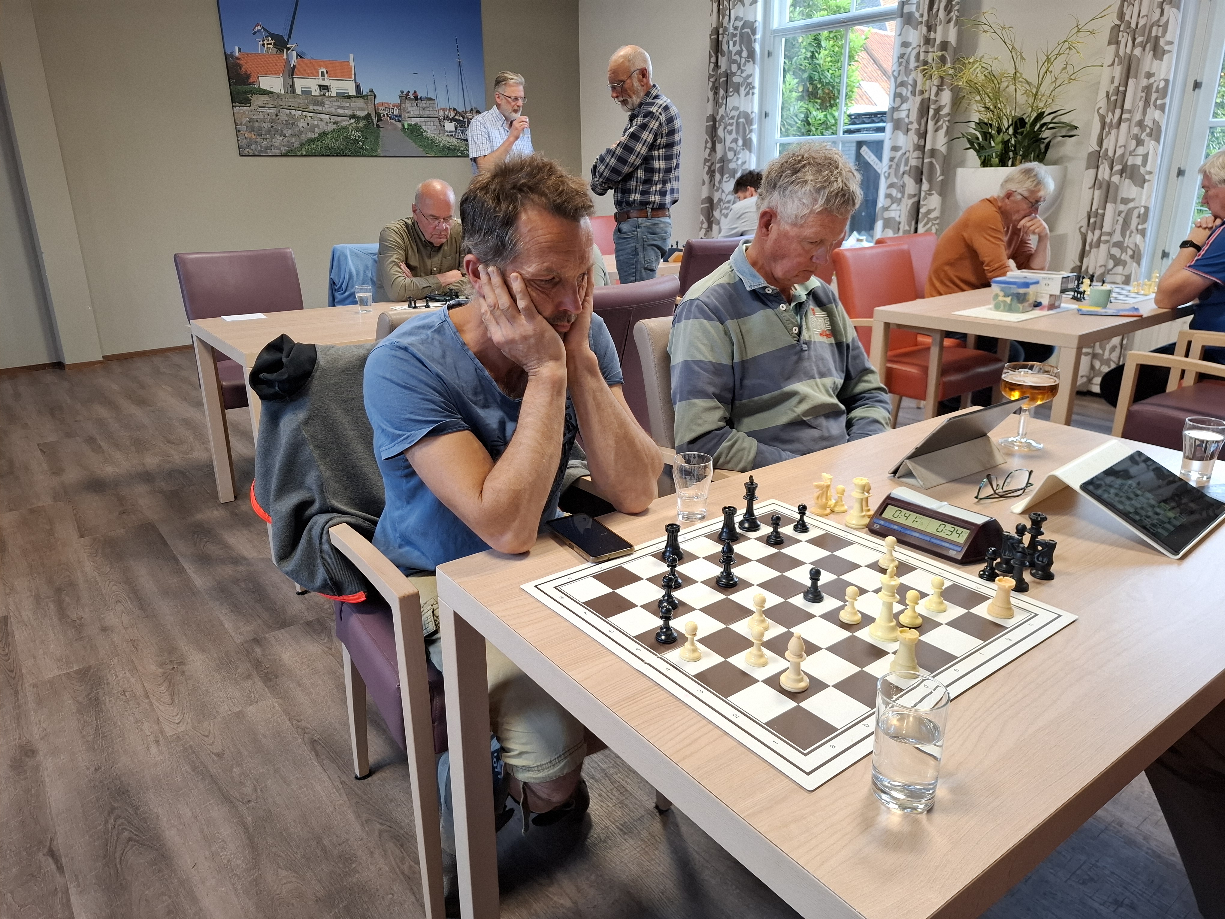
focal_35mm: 23
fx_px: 814
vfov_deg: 58.9
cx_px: 612
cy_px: 460
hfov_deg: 73.9
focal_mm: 5.54
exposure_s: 1/50
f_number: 1.8
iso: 250
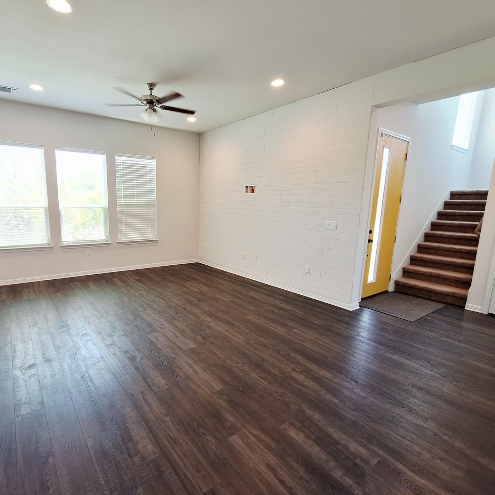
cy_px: 255
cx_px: 213
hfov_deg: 83.5
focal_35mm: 17
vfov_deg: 83.9
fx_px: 275
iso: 64
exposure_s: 1/40
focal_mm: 1.74
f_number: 2.2
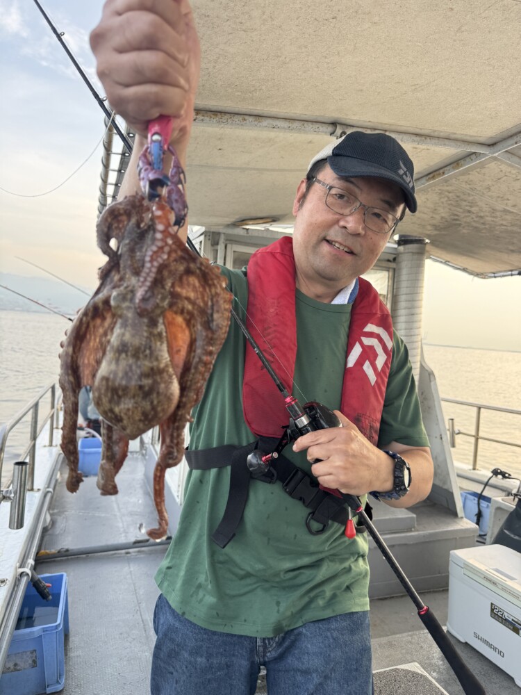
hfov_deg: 56.8
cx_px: 260
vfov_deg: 71.6
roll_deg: -3.8
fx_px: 482
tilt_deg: -4.9
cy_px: 348
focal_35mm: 24
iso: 64
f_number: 1.78
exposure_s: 1/194
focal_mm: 6.76
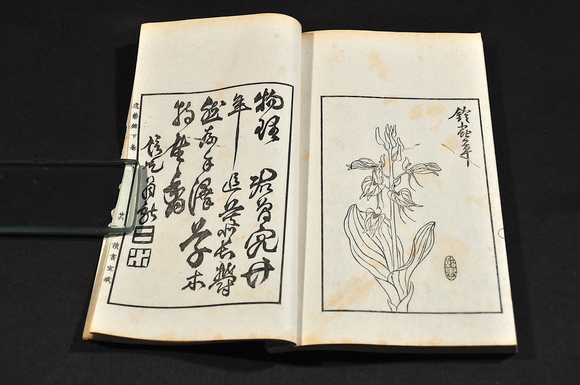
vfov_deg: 20.6
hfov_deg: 30.5
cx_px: 290
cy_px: 192
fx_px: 1062
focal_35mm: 66
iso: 800
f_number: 8
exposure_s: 1/250
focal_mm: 44
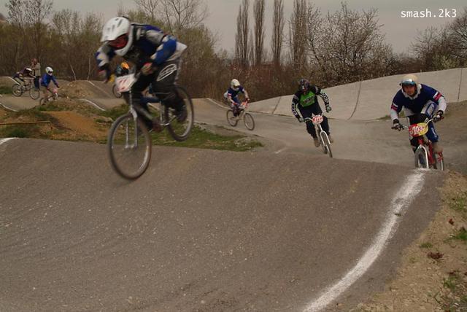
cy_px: 156
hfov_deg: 43.6
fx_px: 584
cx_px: 234
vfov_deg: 29.9
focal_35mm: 45
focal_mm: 30
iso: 100
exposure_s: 1/125
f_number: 11
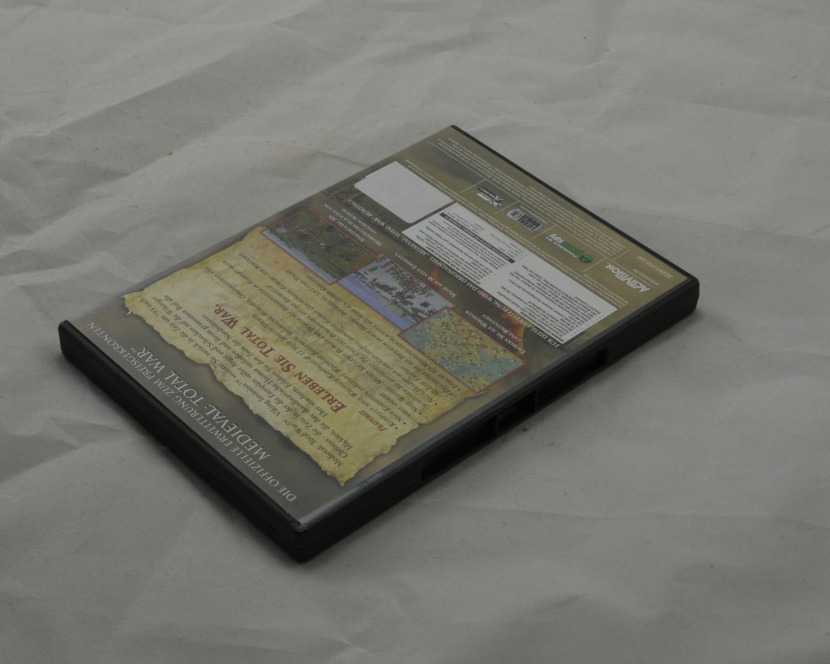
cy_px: 332
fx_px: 1670
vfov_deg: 22.5
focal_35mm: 68
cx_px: 465
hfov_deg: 27.9
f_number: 20
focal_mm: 40
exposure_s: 1/4
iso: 100
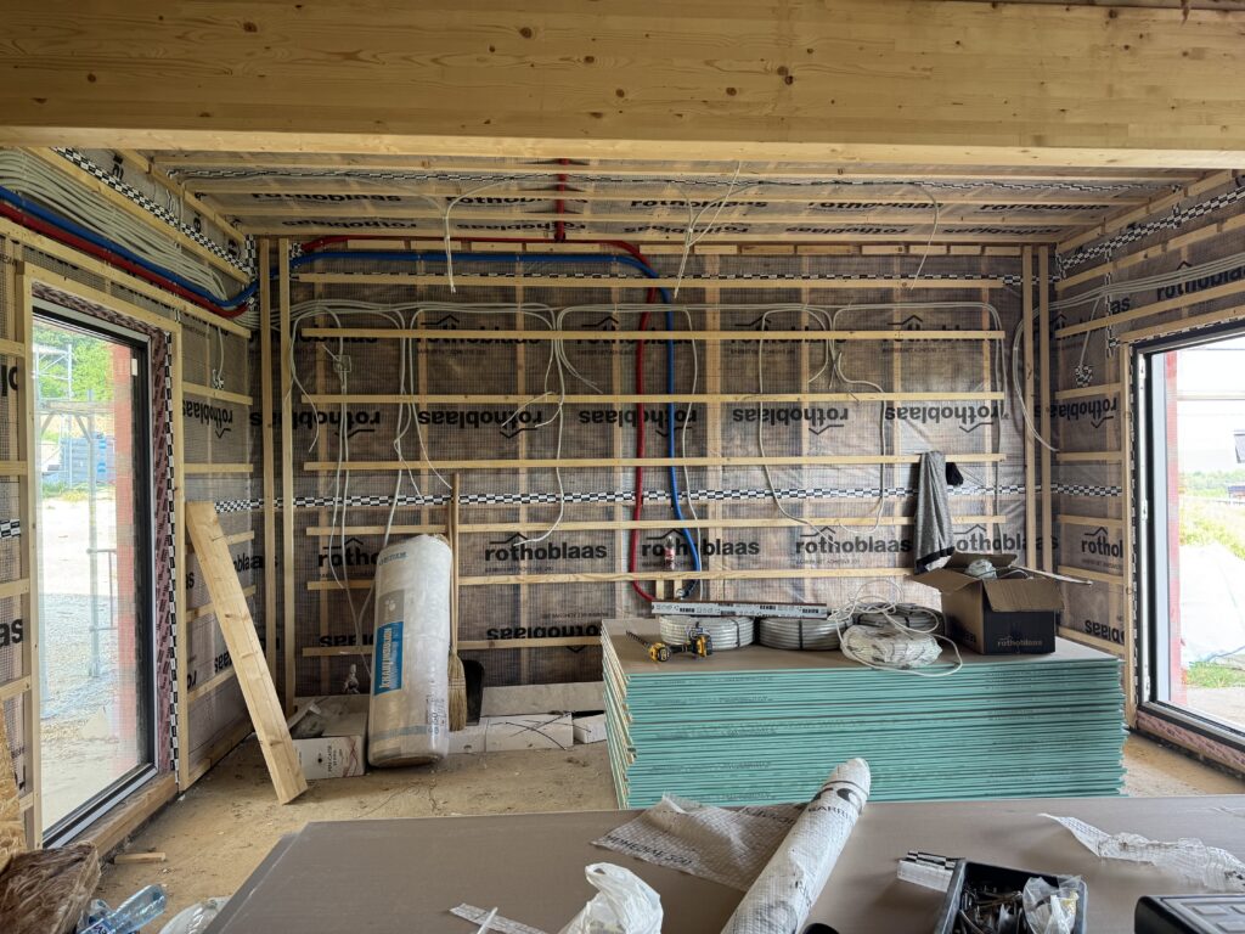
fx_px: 863
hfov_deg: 71.6
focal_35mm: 24
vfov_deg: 56.8
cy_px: 467
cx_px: 622
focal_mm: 6.76
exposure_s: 1/121
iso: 125
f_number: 1.78
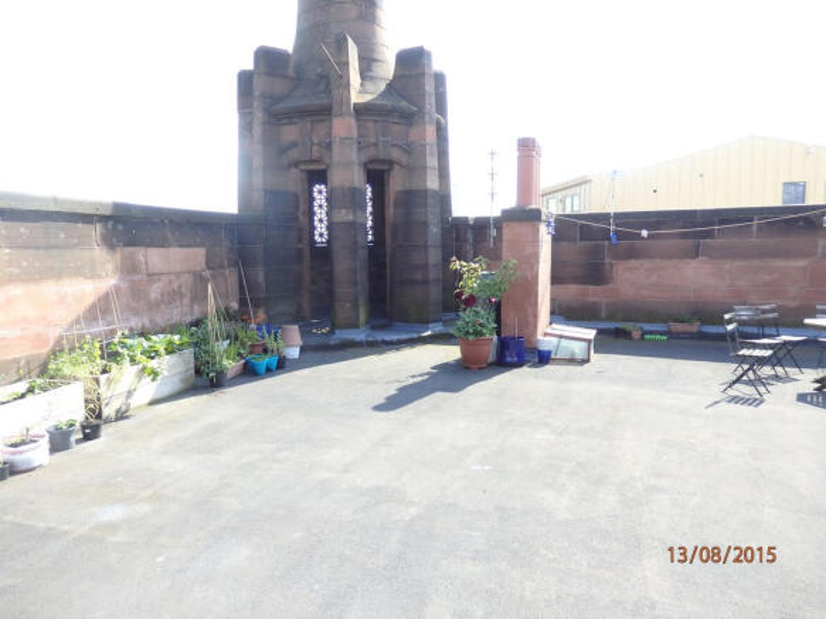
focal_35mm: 25
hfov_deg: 69.4
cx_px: 413
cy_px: 310
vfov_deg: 54.9
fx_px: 596
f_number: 3
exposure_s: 1/320
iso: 125
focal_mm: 4.5
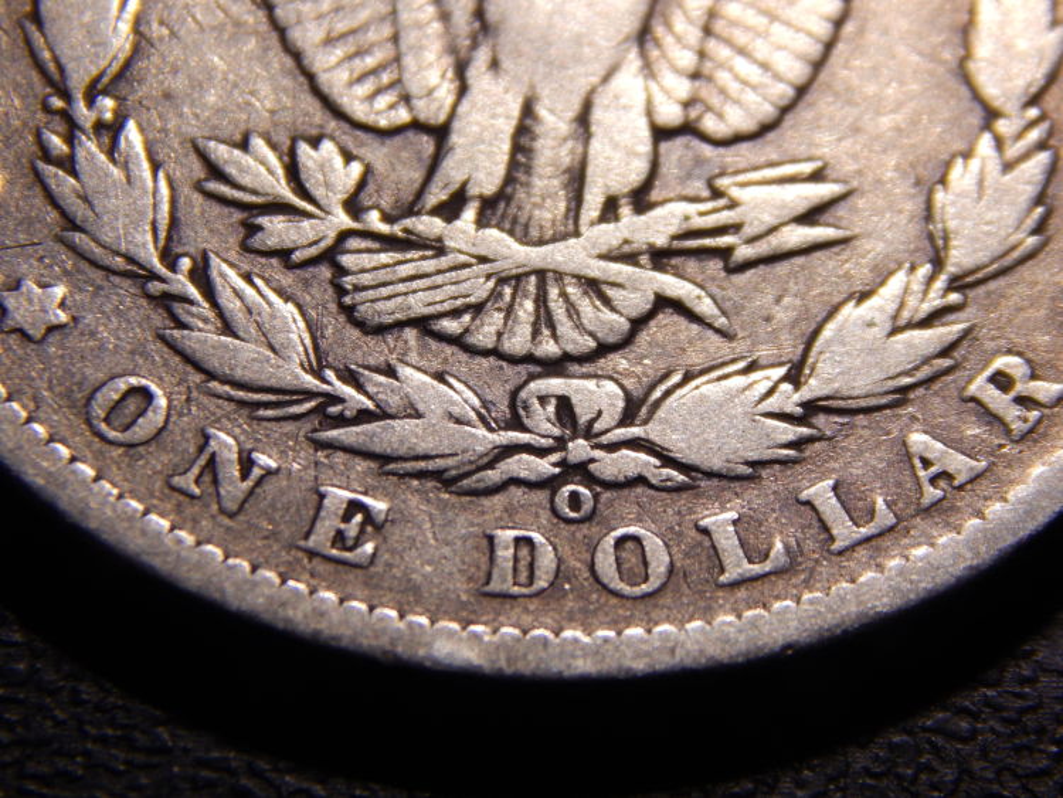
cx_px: 532
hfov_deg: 12.3
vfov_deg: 9.3
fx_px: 4915
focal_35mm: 160
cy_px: 399
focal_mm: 28.7
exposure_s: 1/125
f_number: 5.1
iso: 125
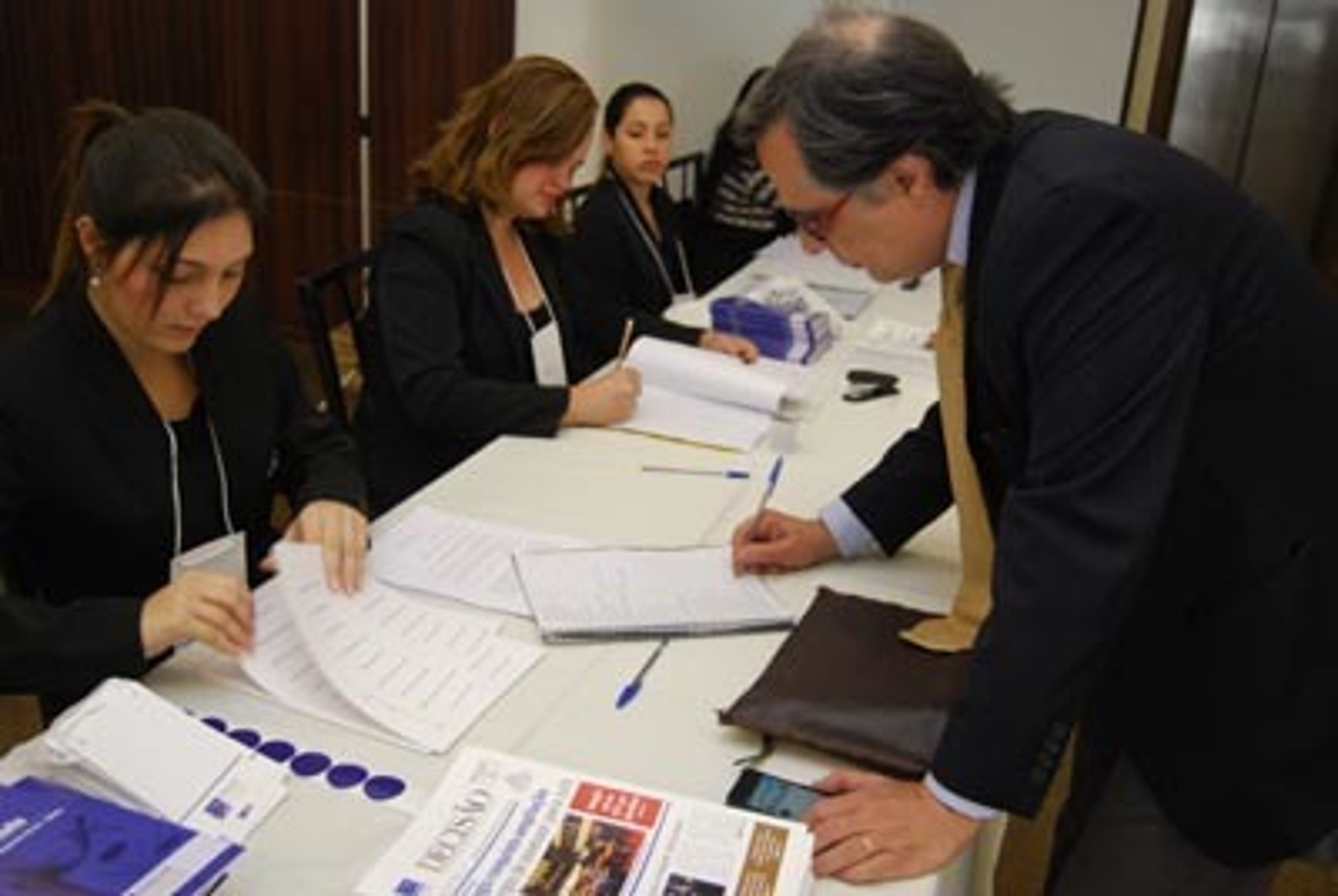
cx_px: 669
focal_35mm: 33
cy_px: 448
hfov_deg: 57.2
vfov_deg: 40.1
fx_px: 1228
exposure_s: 1/50
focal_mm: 22
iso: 800
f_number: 3.8
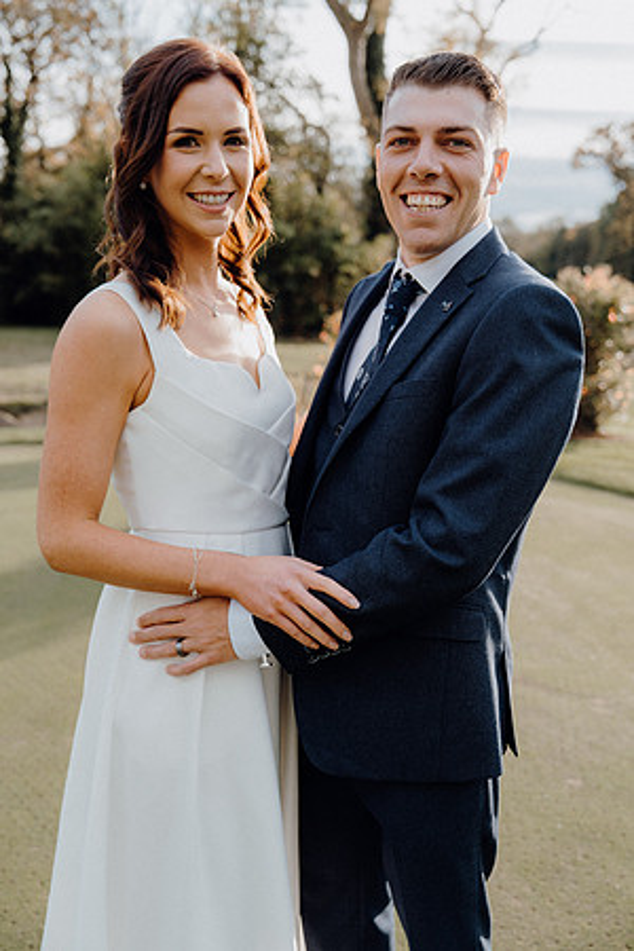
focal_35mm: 38
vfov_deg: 50.7
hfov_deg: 35.1
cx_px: 317
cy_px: 476
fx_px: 1004
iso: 125
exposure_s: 1/250
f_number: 3.5
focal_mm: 38
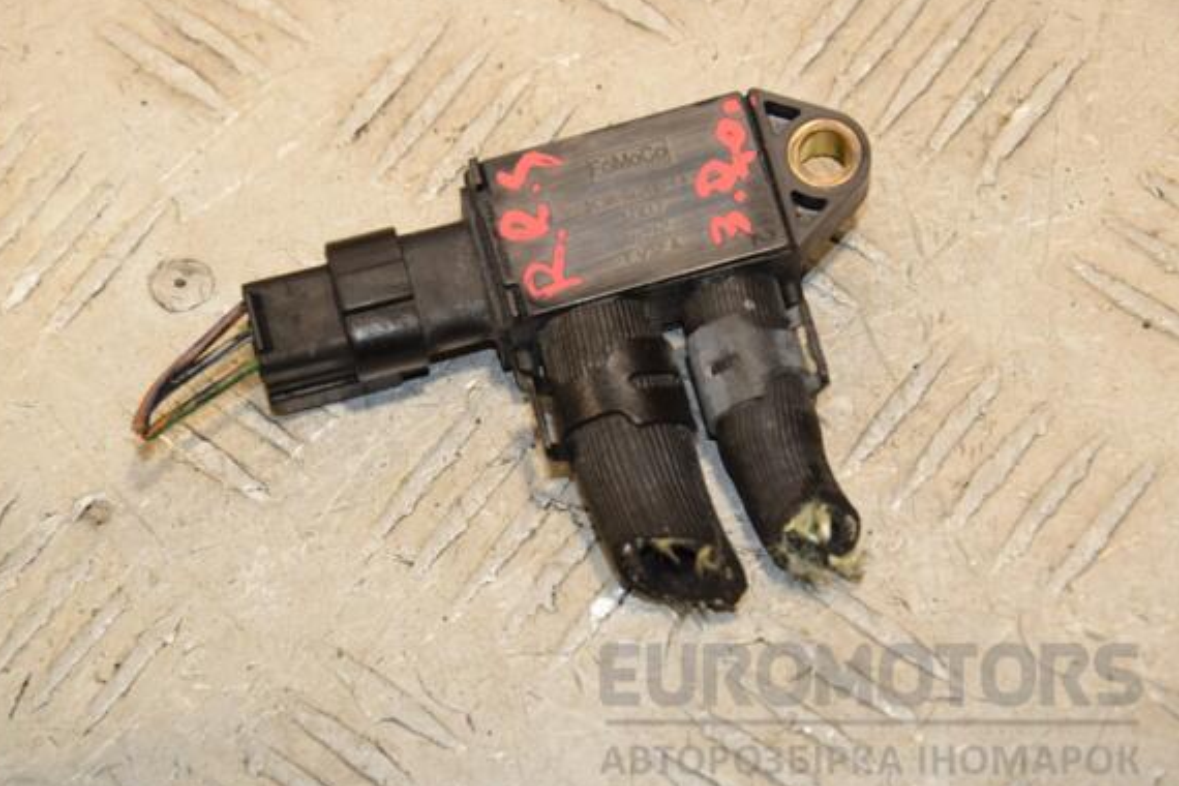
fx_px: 4650
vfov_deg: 9.7
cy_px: 399
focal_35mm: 142
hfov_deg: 14.4
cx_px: 561
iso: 800
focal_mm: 90
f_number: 9
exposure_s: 1/200
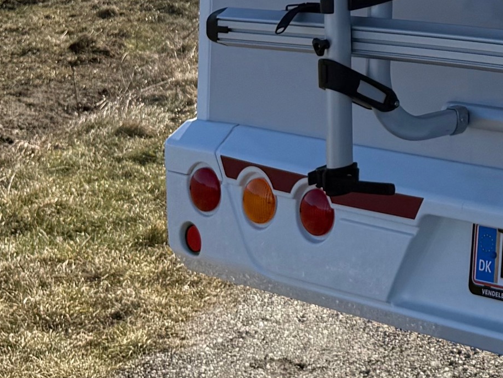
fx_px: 1526
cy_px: -252
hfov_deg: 17.4
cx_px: 685
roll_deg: +0.3
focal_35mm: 105
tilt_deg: -1.3
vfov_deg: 13.0
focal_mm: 6.76
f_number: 1.78
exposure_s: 1/5319
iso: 80
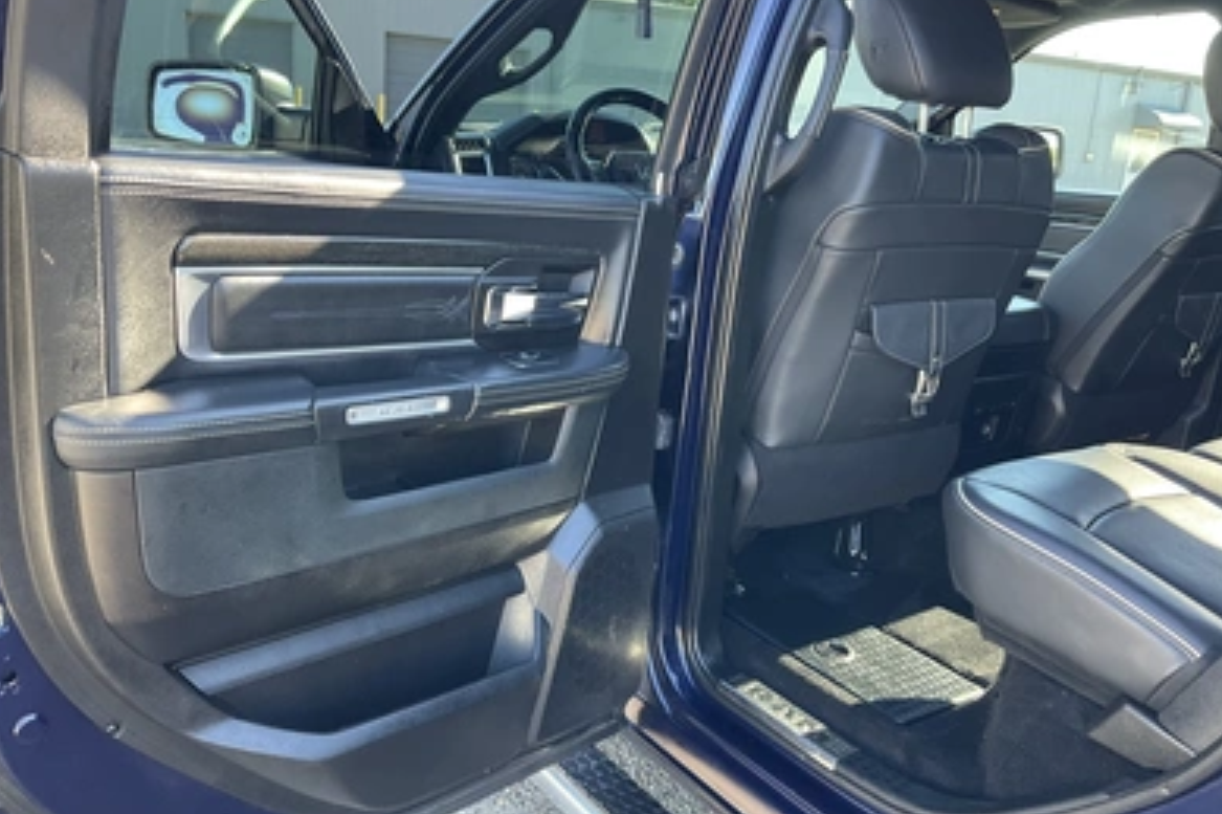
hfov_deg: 60.3
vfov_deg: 42.3
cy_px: 421
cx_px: 622
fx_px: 1052
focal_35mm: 31
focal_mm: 3
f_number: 1.8
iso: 64
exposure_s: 1/97
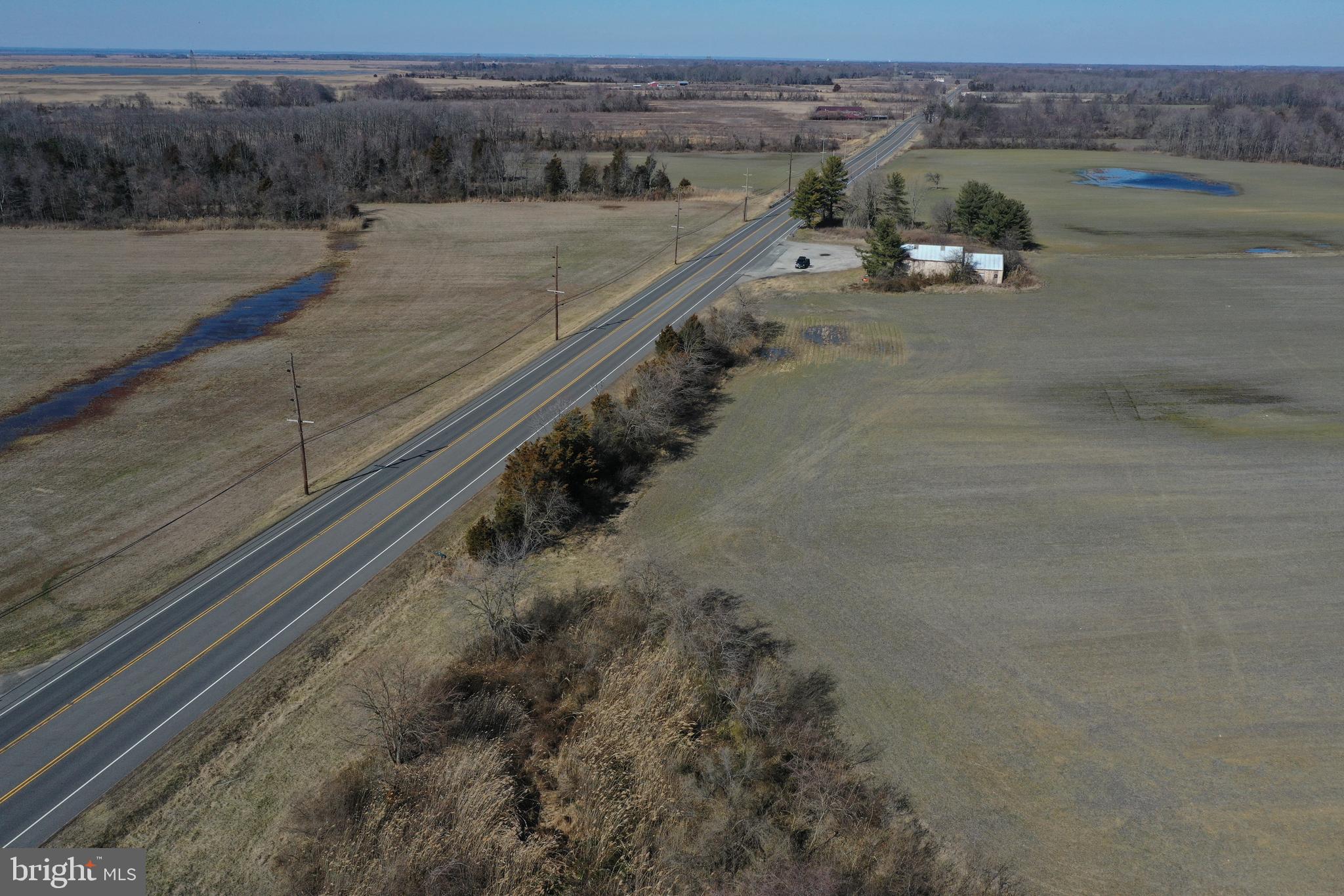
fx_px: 1045
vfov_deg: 46.4
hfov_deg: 65.5
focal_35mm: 28
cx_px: 672
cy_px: 448
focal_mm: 10.26
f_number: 6.3
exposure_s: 1/640
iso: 100
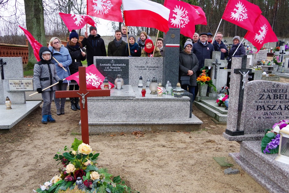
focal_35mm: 31
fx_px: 249
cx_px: 144
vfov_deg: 42.3
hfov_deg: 60.3
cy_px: 96
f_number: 5.6
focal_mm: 21
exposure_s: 1/125
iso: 1600
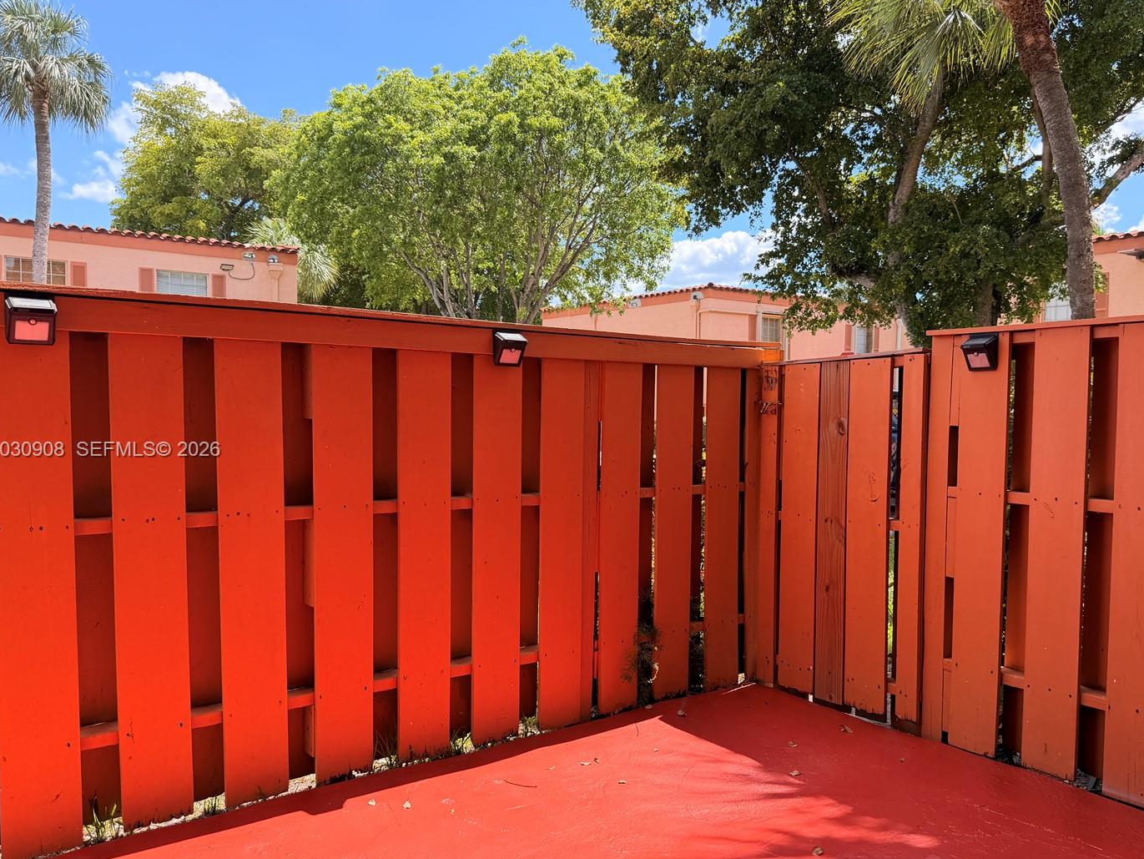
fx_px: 926
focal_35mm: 28
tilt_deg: -2.8
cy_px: 451
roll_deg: +0.5
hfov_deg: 63.3
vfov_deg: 49.7
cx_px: 628
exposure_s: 1/1139
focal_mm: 6.76
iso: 100
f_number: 1.78
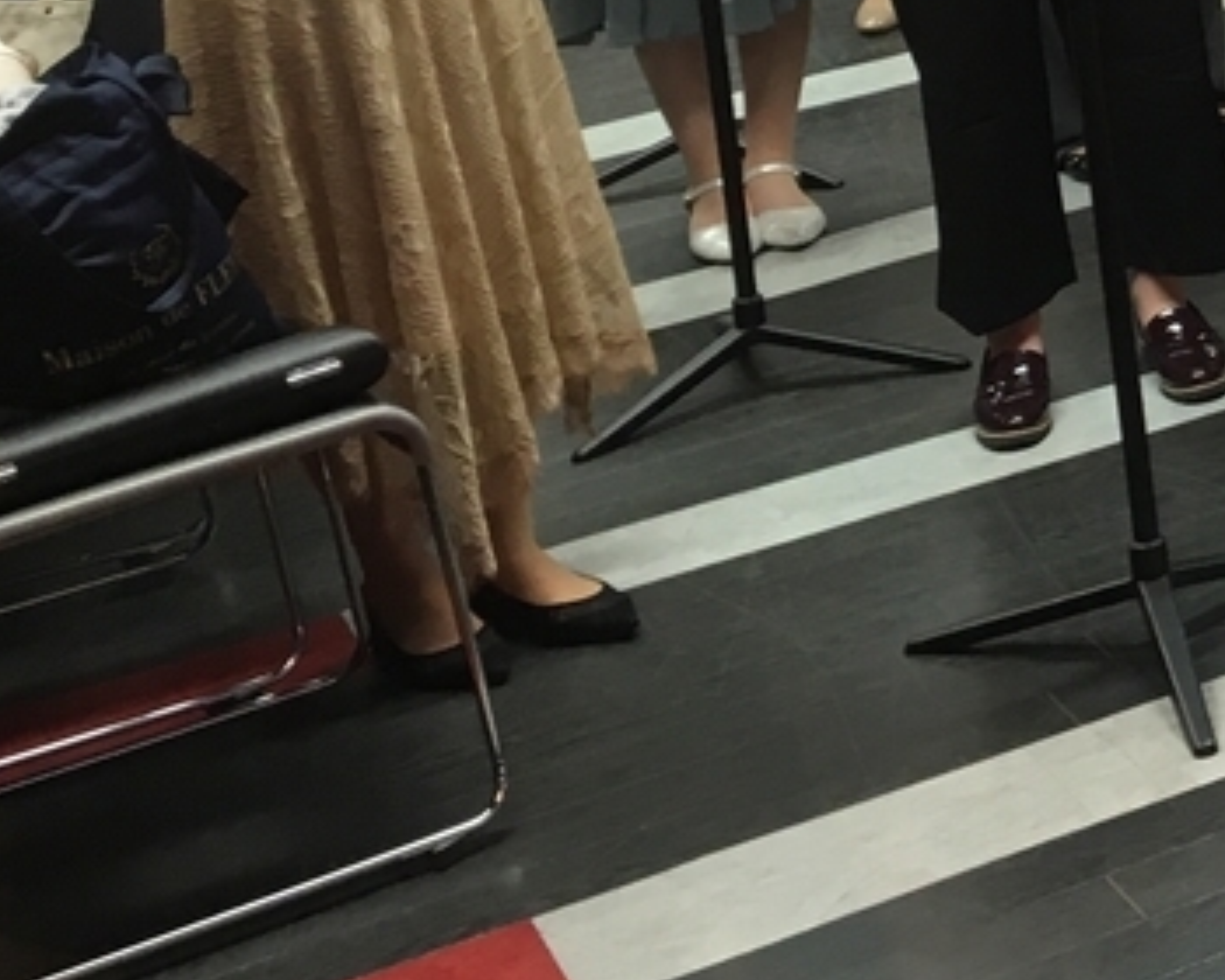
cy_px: -329
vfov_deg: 15.1
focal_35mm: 97
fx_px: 3517
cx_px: 1914
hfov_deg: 17.5
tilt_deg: -11.9
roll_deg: +5.7
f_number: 2.2
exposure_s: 1/30
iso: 64
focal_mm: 4.15
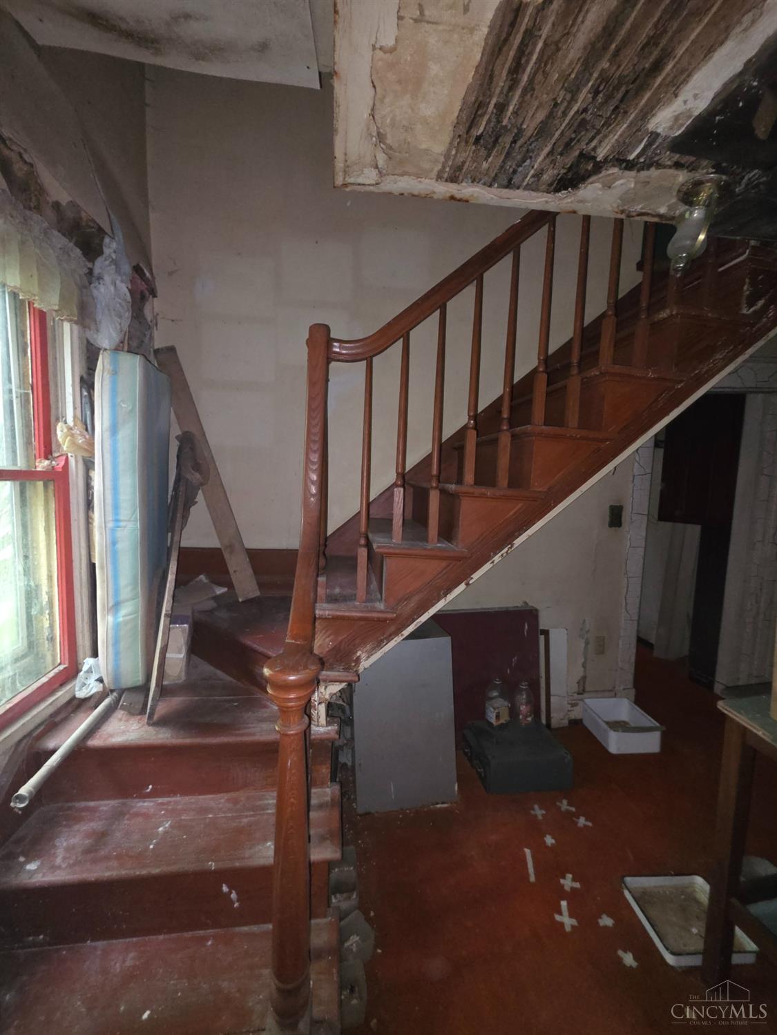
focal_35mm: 13
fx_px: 389
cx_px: 388
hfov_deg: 89.9
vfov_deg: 106.2
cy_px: 518
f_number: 1.9
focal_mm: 2.2
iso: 400
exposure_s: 1/30
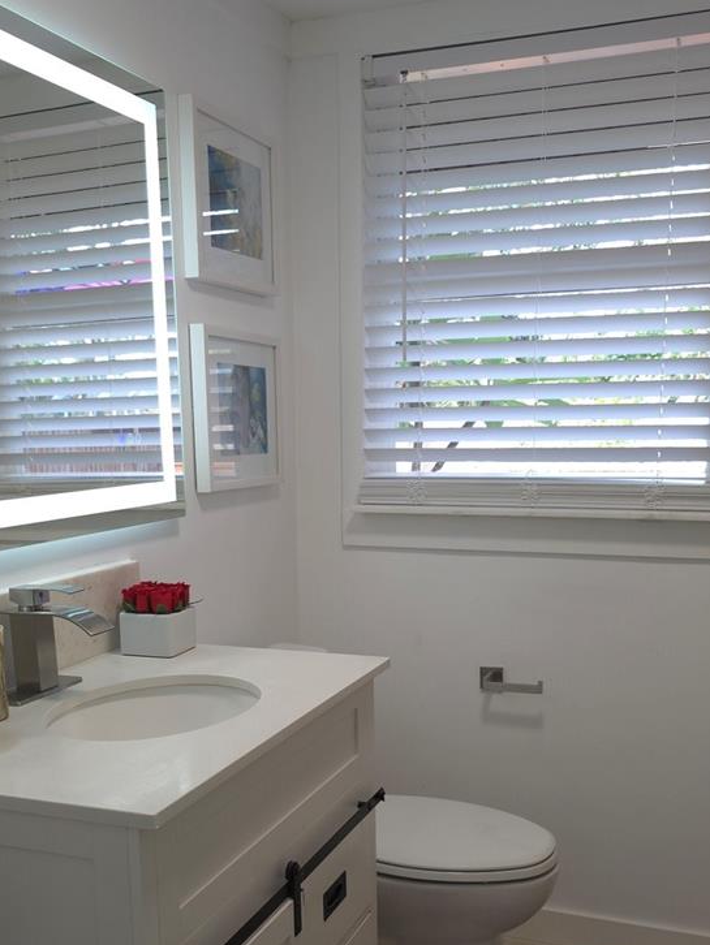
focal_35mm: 38
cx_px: 347
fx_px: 1039
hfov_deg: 37.7
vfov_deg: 48.3
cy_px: 614
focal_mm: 6.3
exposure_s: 1/60
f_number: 1.7
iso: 80
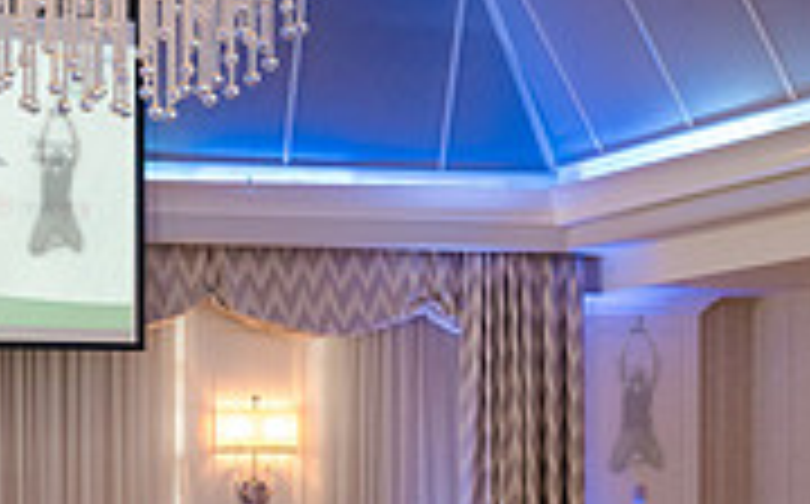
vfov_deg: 11.1
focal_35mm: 115
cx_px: 54
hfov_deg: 17.8
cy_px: 610
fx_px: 2535
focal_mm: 35
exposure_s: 1/200
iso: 1600
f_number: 4
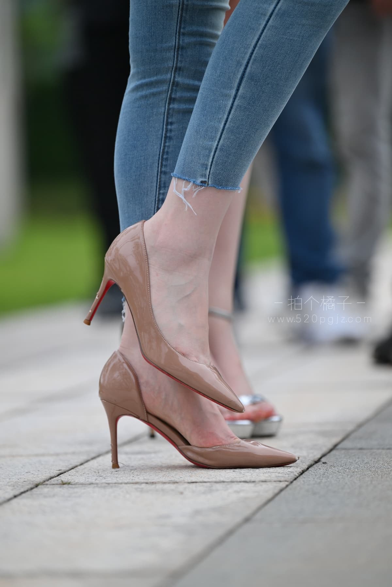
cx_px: 196
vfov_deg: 10.3
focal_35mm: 200
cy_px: 294
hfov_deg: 6.9
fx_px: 3266
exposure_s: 1/250
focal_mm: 200
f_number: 3.5
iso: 450
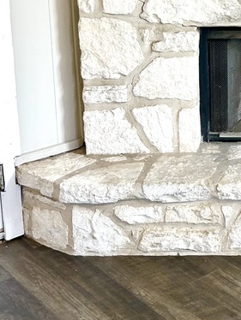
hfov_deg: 18.4
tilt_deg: -10.7
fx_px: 695
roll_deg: -0.3
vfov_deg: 25.0
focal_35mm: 75
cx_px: 304
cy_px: 16
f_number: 1.5
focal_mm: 5.7
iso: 80
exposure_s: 1/120
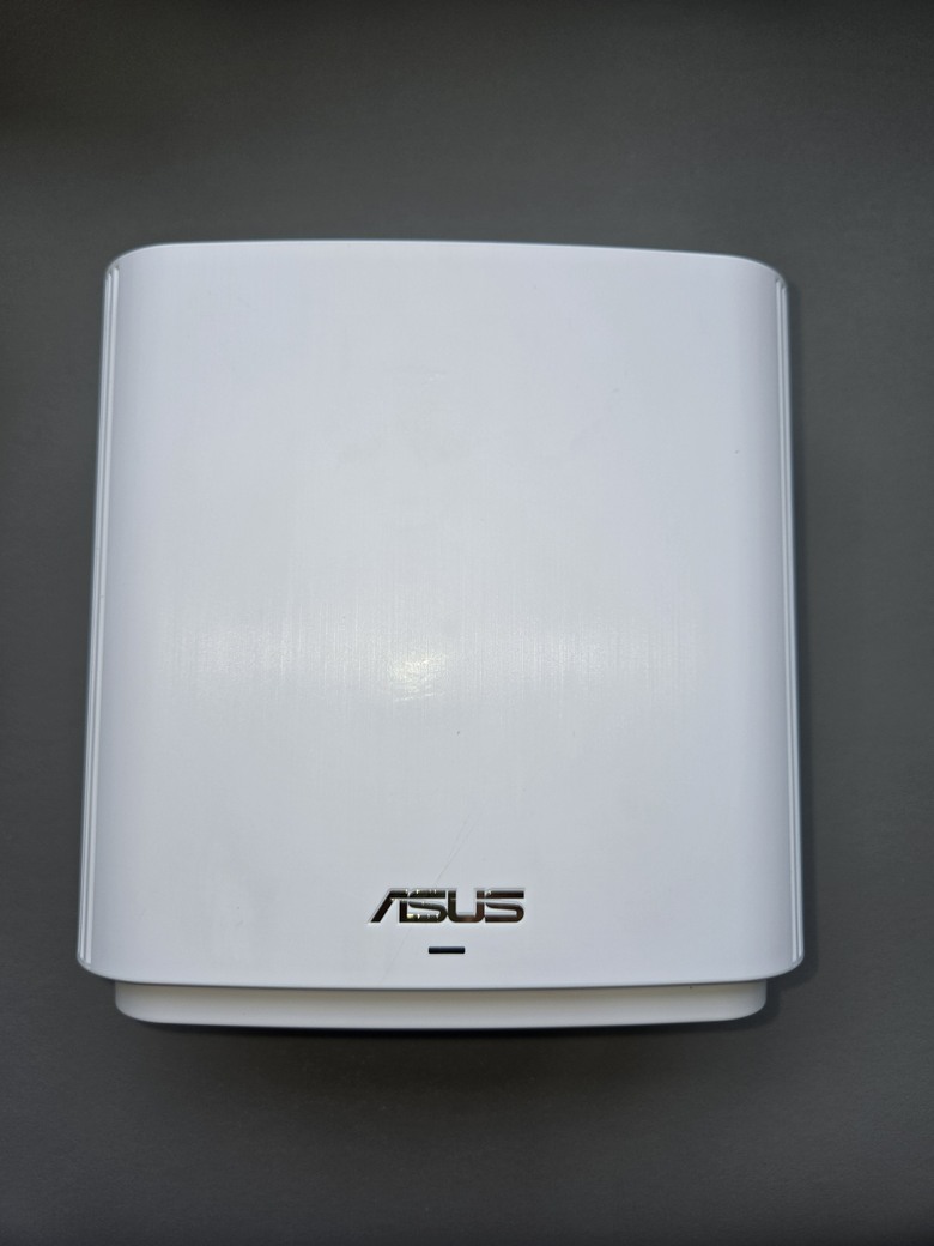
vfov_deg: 73.9
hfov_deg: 58.9
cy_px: 623
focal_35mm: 23
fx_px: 827
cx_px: 467
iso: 25
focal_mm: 5.4
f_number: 1.8
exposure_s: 1/703
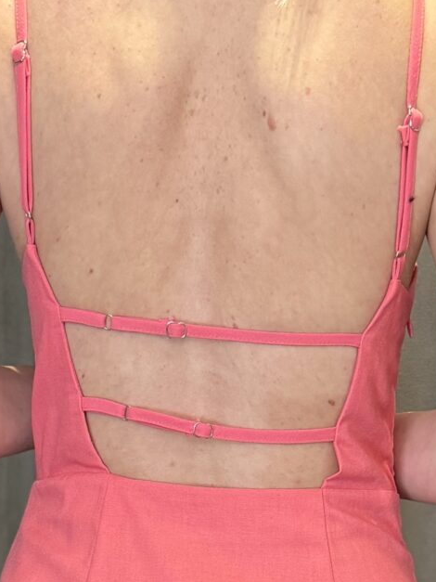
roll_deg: -1.9
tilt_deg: -11.8
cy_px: 784
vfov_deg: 18.5
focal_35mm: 98
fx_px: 1646
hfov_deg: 15.1
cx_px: 239
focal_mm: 6.76
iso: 320
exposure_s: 1/60
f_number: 1.78
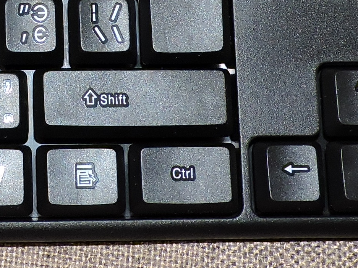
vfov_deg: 12.2
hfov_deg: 16.2
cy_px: -91
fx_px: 1221
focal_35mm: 118
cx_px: -36
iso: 200
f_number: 3
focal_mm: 4.3
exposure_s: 1/30
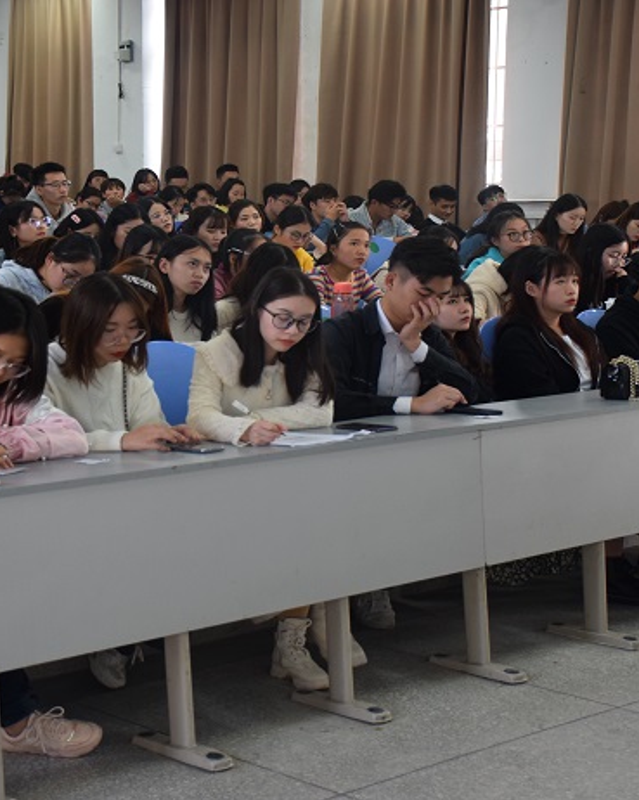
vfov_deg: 29.6
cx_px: 113
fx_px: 1514
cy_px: 400
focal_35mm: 64
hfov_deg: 23.4
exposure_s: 1/60
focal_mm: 30
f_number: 4
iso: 720
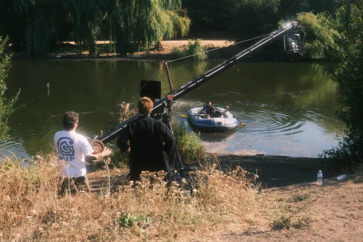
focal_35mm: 44
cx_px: 182
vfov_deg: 30.5
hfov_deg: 44.5
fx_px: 444
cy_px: 114
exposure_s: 1/1000
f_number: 5.6
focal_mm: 27
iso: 640
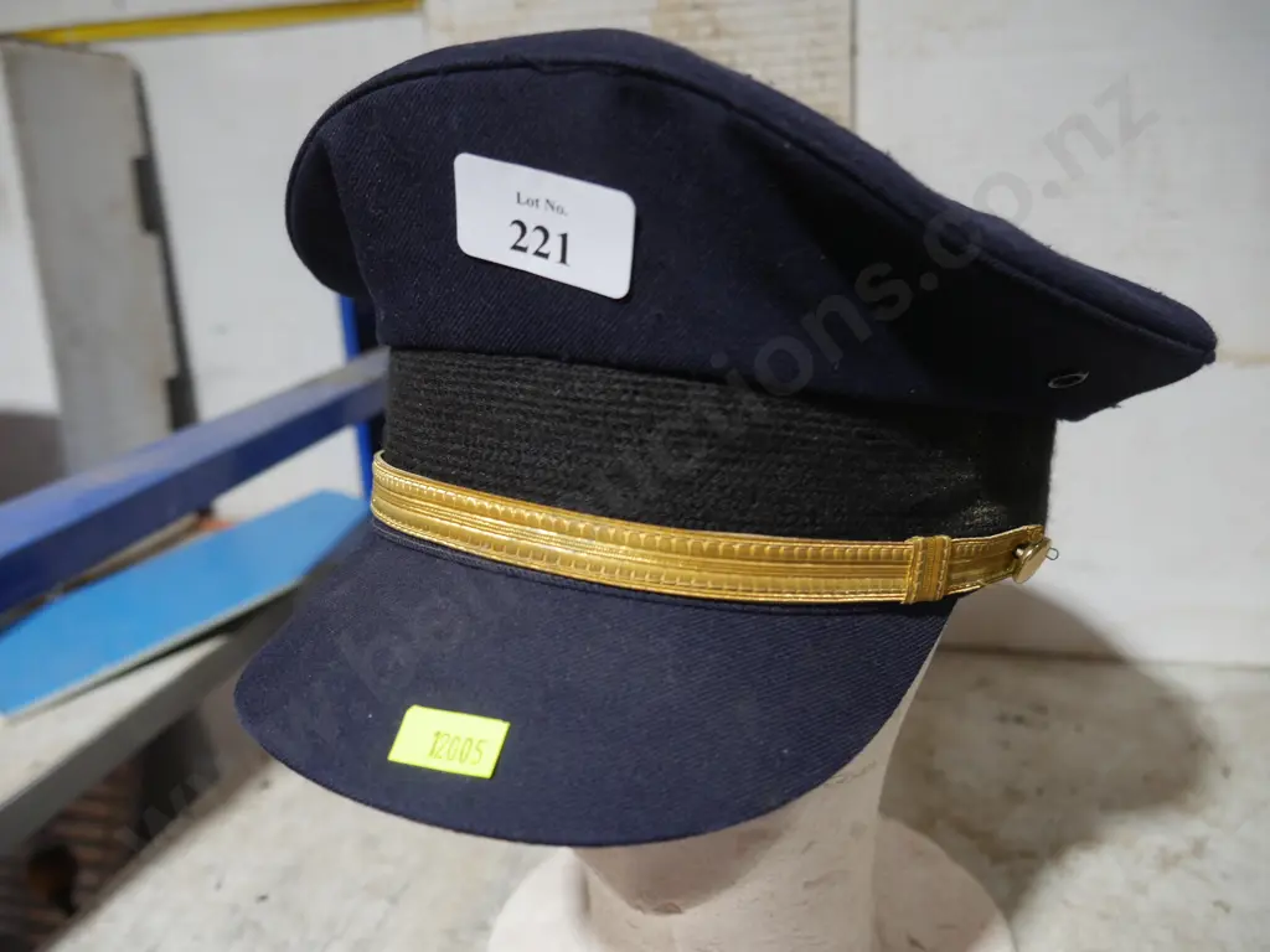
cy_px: 476
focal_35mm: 30
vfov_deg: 46.8
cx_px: 635
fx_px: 1101
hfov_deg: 60.0
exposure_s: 1/60
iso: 500
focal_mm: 15
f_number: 3.6
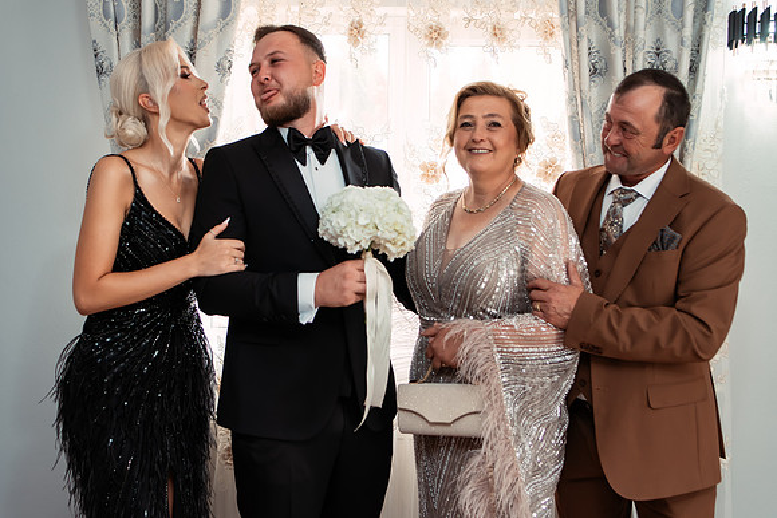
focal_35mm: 40
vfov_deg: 33.5
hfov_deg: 48.6
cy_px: 237
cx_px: 366
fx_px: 860
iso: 500
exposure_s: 1/250
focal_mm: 35
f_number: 2.8
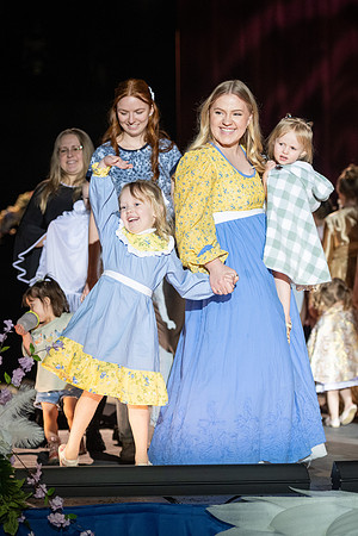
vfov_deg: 15.2
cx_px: 207
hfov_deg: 10.2
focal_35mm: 135
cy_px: 268
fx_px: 2014
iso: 800
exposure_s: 1/800
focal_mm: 90
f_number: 2.8
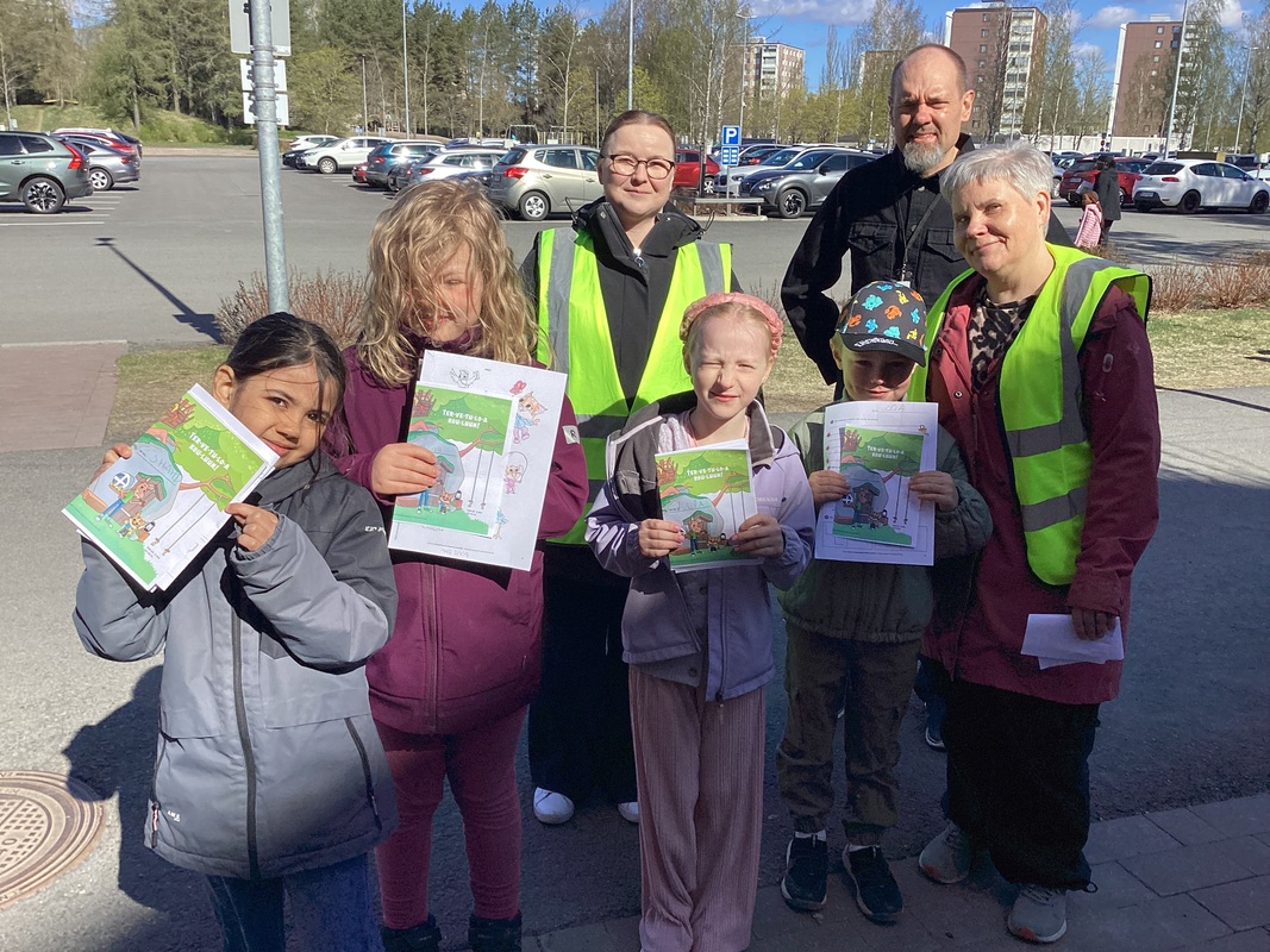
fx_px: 1137
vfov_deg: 45.4
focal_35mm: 31
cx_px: 635
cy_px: 476
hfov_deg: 58.4
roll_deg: -1.3
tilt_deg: -17.3
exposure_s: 1/2092
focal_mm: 3.3
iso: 25
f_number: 2.4
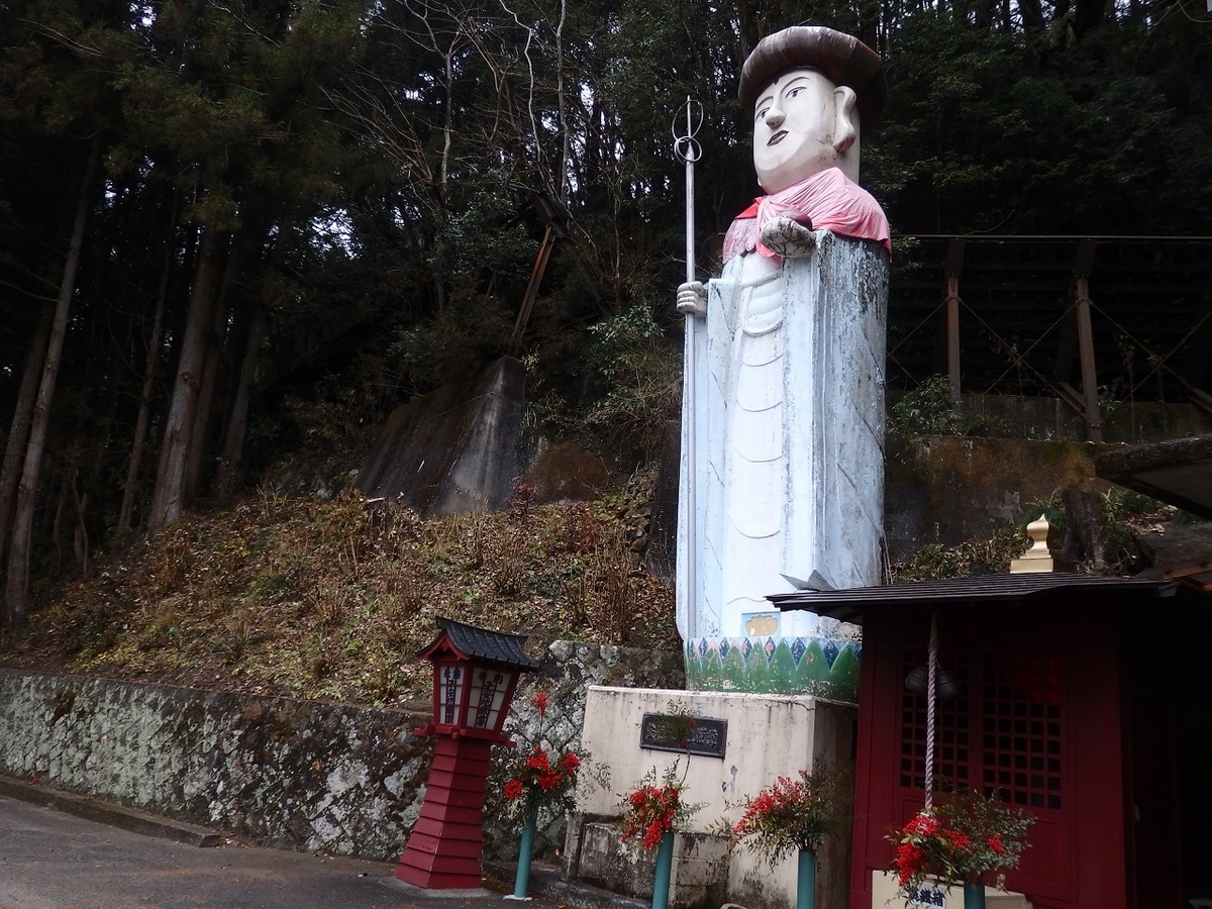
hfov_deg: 65.3
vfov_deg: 51.4
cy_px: 454
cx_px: 606
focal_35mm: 27
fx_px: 945
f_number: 3.2
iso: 125
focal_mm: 5
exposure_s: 1/60
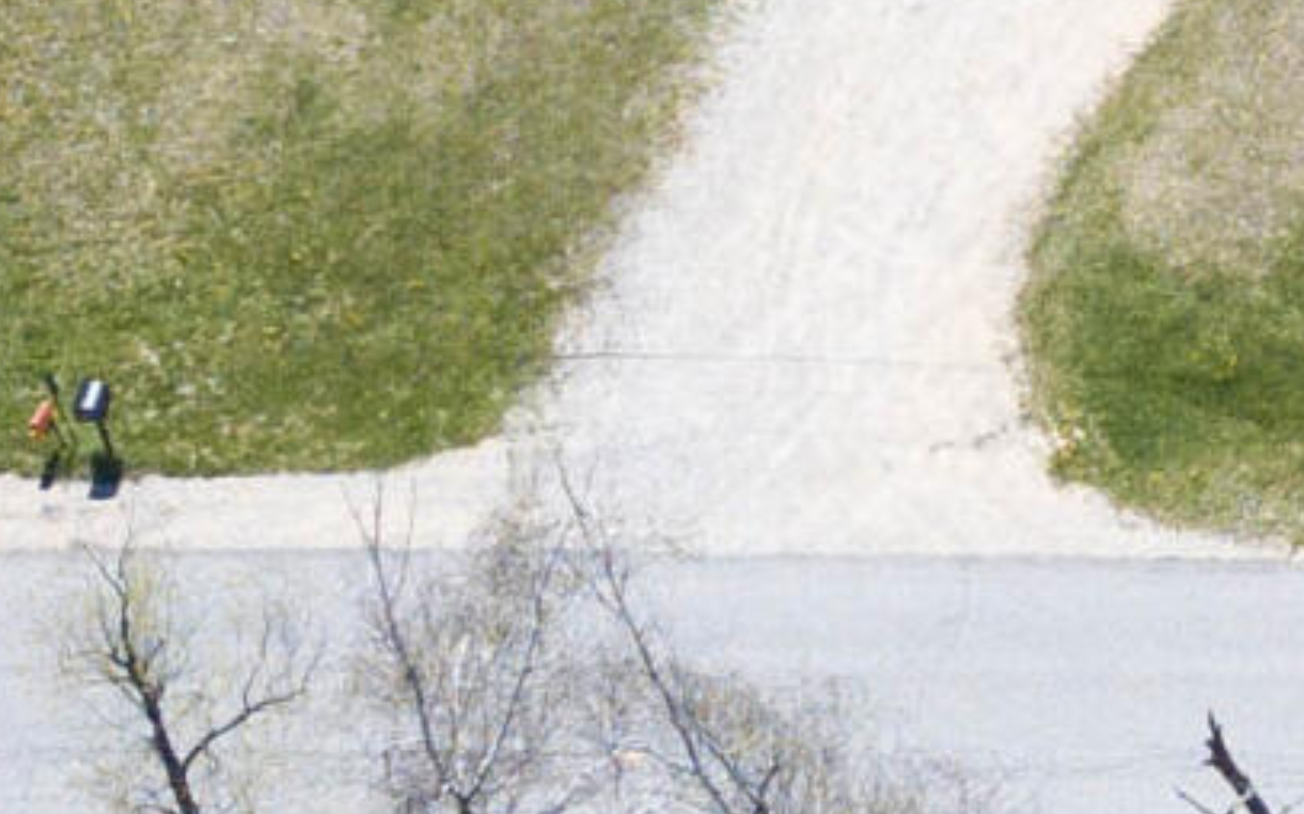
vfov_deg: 6.4
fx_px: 7211
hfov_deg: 9.4
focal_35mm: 203
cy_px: -519
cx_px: 2967
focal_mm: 4.73
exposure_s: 1/2500
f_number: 2.2
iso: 200
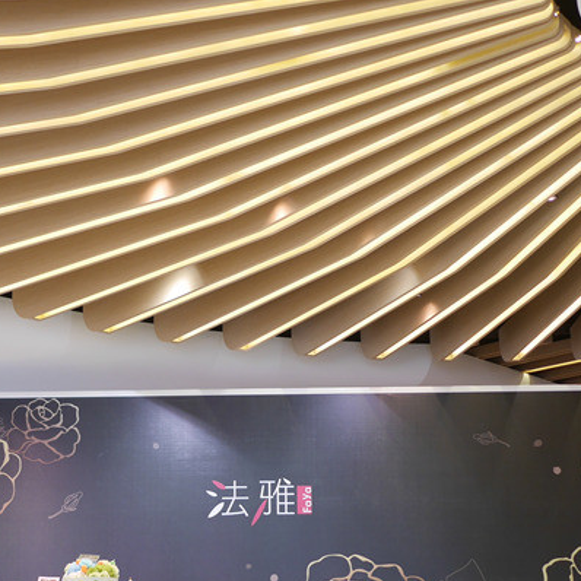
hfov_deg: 28.5
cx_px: 226
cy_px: 424
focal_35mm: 60
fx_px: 1139
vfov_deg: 28.3
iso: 200
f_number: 1.7
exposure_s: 1/80
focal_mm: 15
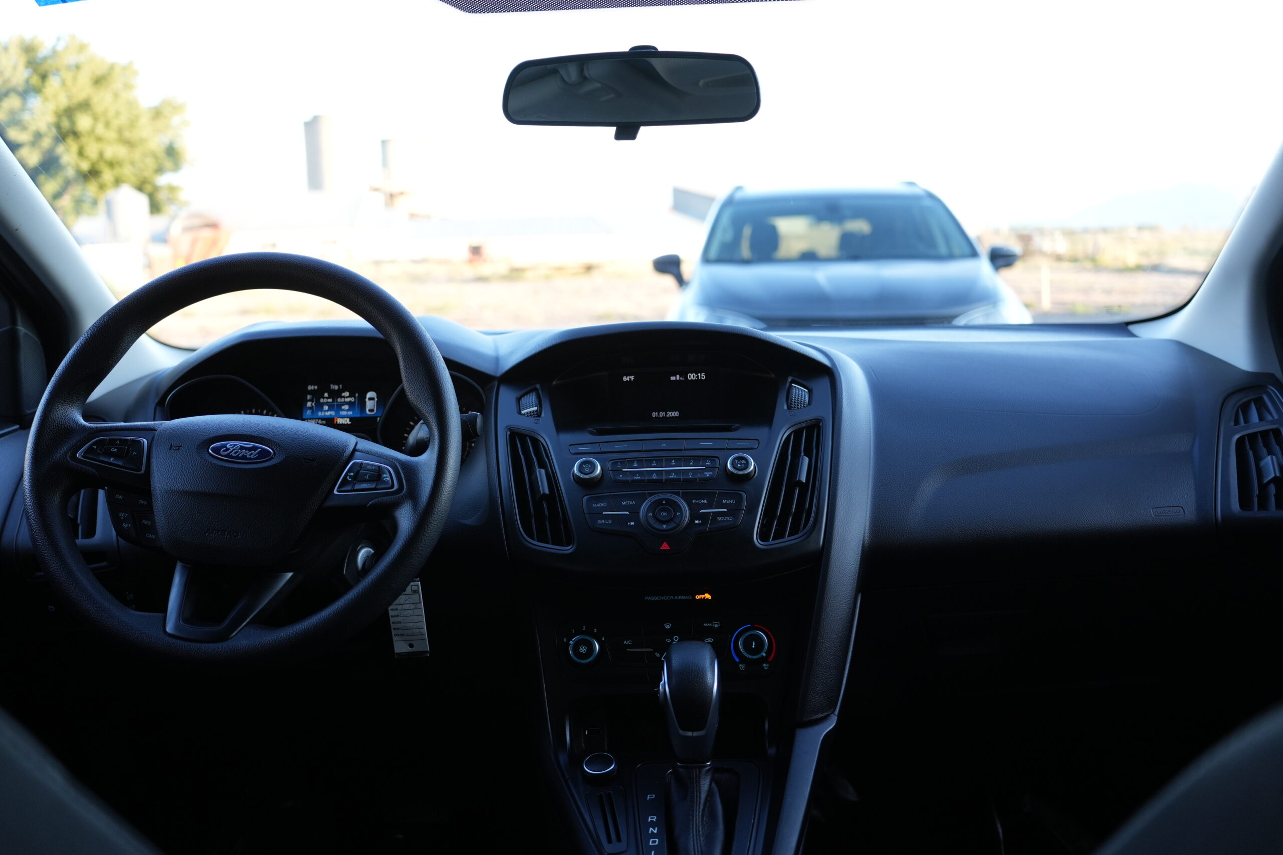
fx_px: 1247
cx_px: 642
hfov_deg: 54.4
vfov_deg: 37.9
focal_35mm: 35
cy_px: 428
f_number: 3.5
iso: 800
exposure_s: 1/200
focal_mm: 35
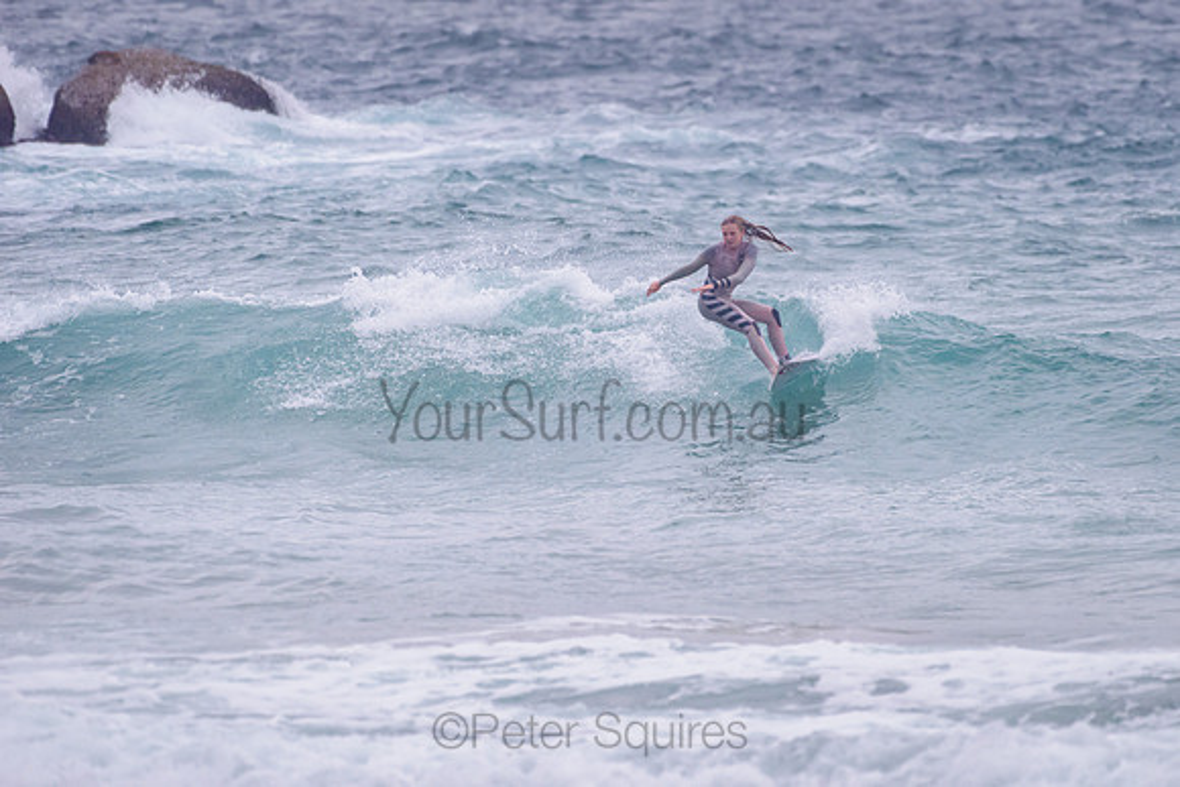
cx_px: 723
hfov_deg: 3.4
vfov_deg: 2.2
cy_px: 308
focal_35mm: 613
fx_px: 20094
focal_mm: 500
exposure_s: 1/2000
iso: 900
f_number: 5.6
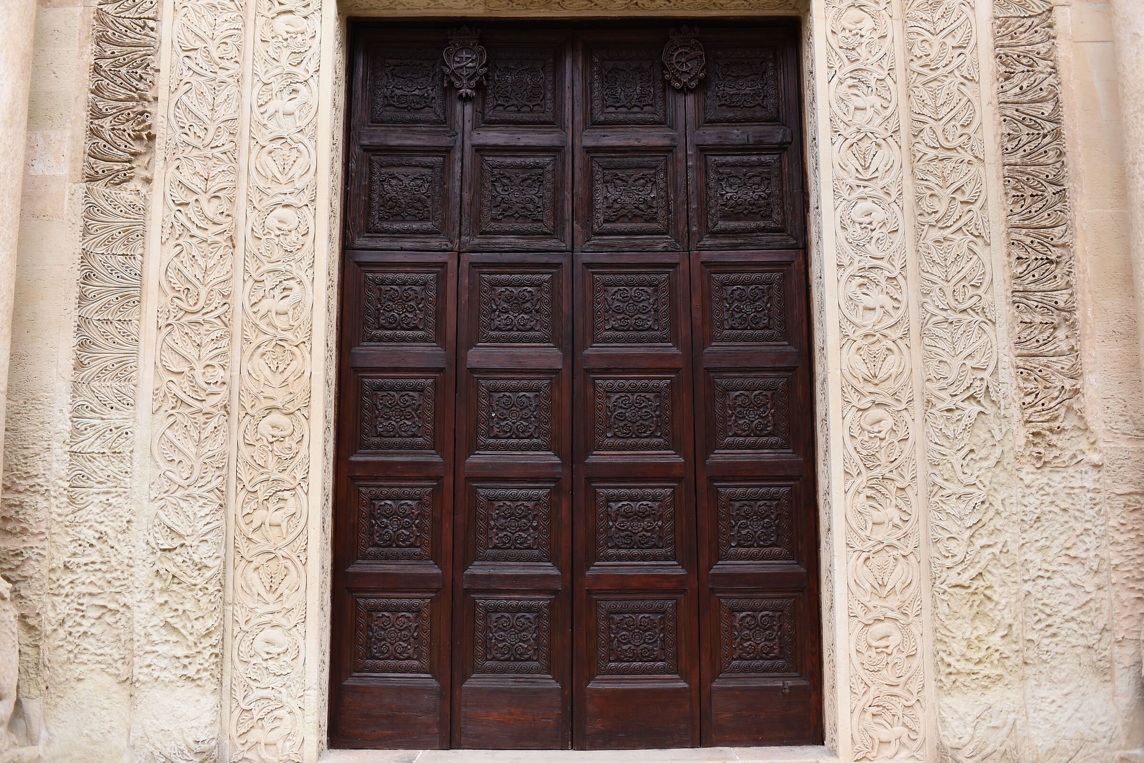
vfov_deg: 37.9
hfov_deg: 54.4
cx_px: 572
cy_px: 382
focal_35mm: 35
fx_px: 1113
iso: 500
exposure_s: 1/4000
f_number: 2.4
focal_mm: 35
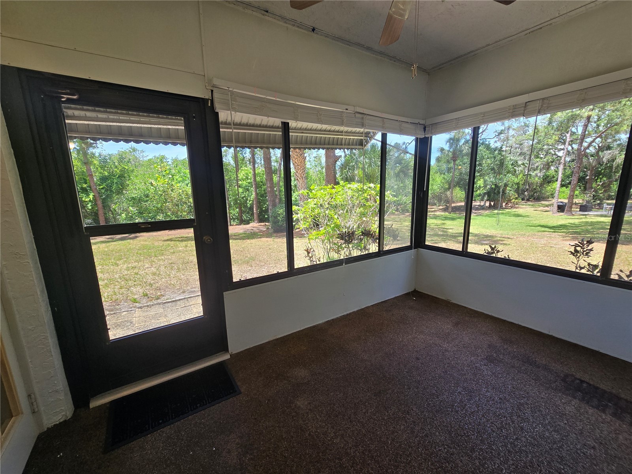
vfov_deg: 89.9
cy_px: 237
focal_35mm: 13
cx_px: 316
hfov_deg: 106.2
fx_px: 237
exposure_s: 1/291
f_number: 2.2
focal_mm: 2.2
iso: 50
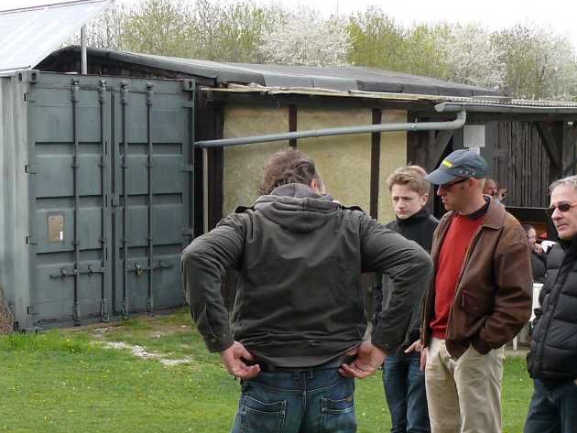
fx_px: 1334
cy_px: 411
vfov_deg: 18.1
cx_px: 88
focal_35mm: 80
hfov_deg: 23.9
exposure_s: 1/200
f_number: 4.5
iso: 100
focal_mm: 7.4
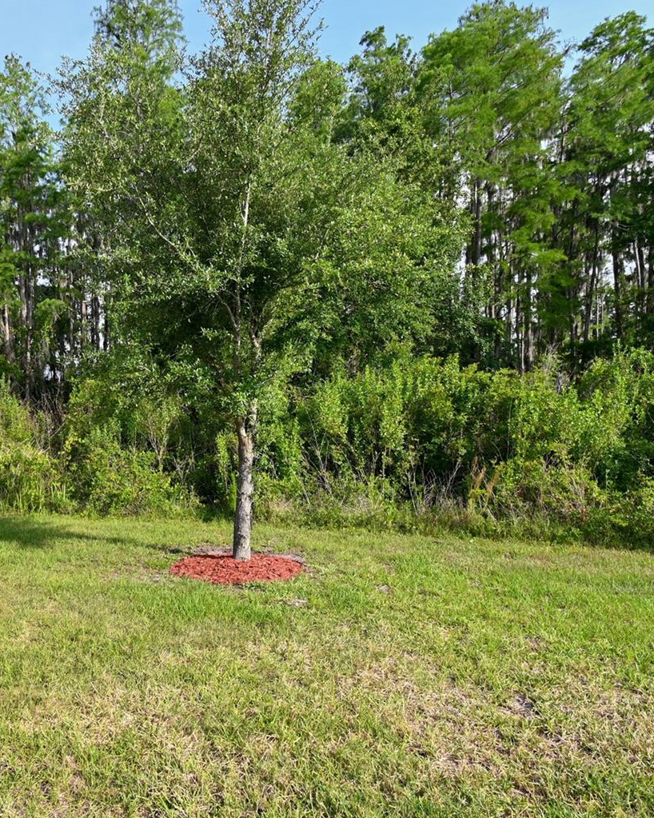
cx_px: 163
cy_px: 401
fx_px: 532
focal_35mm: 22
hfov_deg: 59.7
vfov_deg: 75.0
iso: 140
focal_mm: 10
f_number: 5.6
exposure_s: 1/250
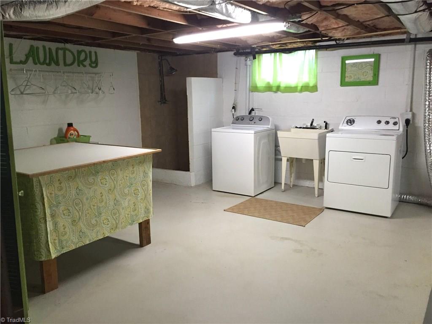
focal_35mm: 29
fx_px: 362
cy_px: 162
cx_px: 216
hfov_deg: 61.7
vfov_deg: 48.2
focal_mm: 4.15
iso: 250
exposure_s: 1/30
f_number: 2.2
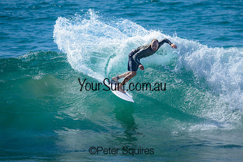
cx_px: 131
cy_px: 73
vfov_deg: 1.2
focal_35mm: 1101
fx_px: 7432
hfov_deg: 1.9
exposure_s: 1/3200
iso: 320
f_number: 6.3
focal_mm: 800
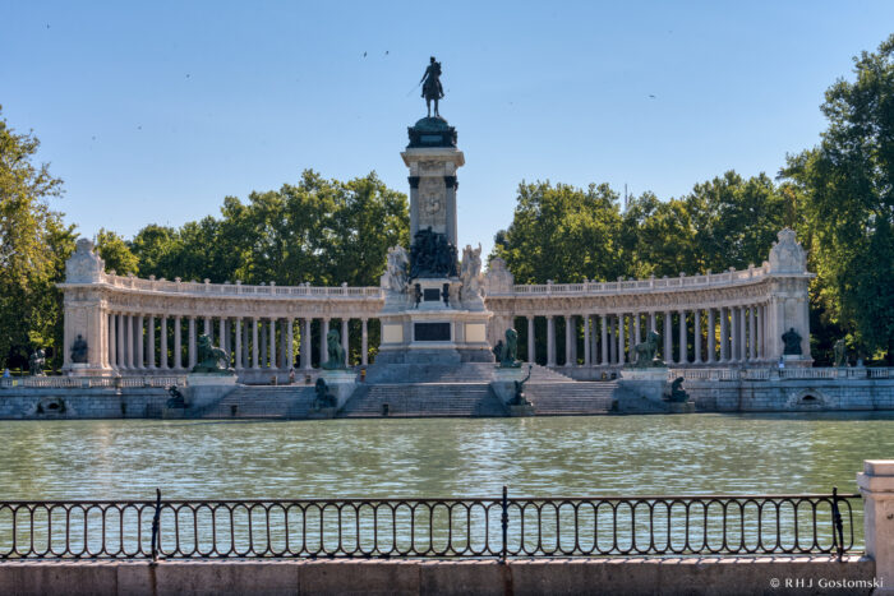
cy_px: 298
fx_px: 1739
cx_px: 447
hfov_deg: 28.8
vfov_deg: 19.5
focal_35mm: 70
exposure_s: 1/320
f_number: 11
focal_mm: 70
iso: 160
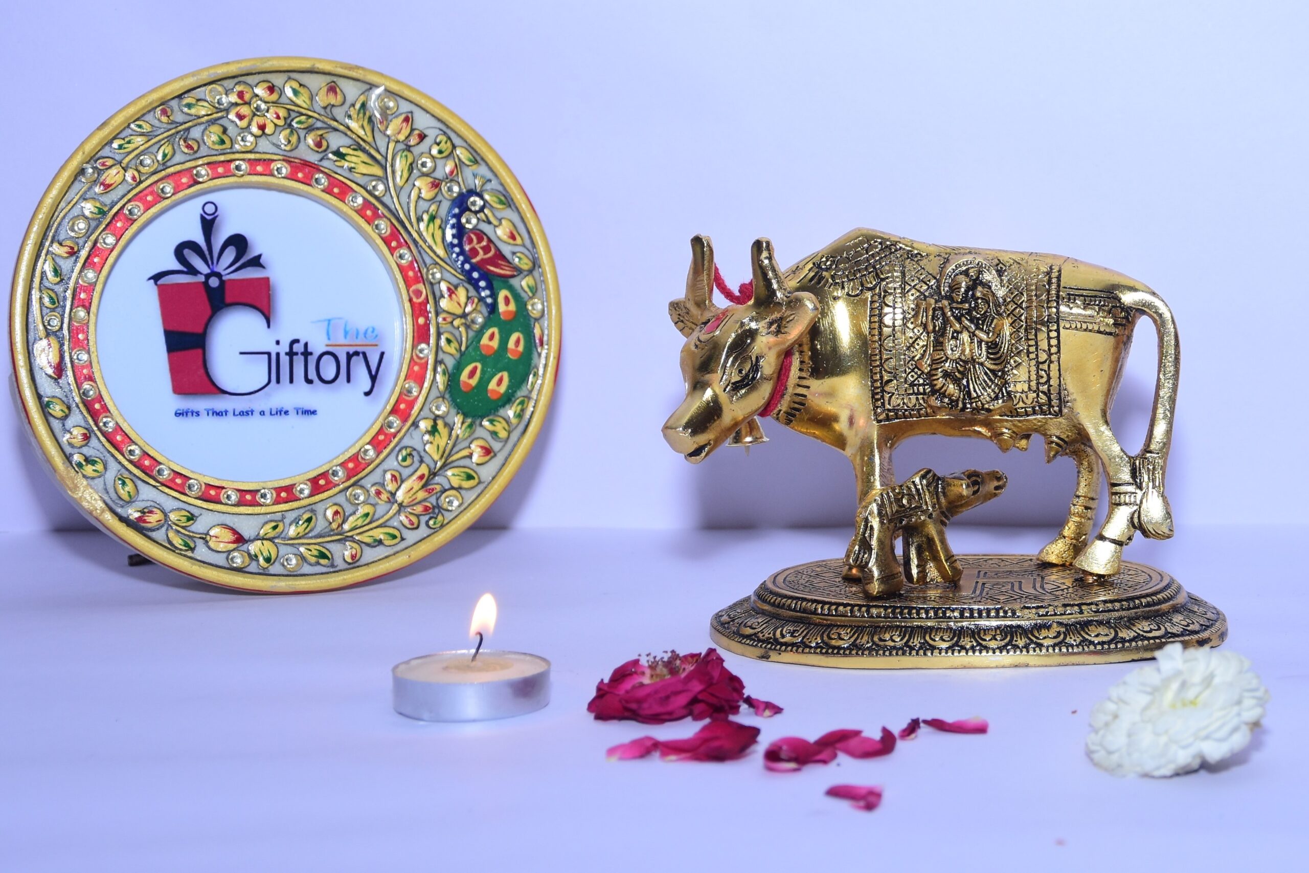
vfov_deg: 18.9
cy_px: 436
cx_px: 654
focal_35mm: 72
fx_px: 2617
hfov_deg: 28.1
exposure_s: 1/125
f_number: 4.8
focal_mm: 48
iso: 250
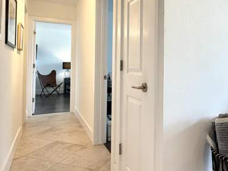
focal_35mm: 30
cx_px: 151
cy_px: 62
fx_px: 198
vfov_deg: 46.3
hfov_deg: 58.7
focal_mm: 2.22
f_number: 2.2
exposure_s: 1/120
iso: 160
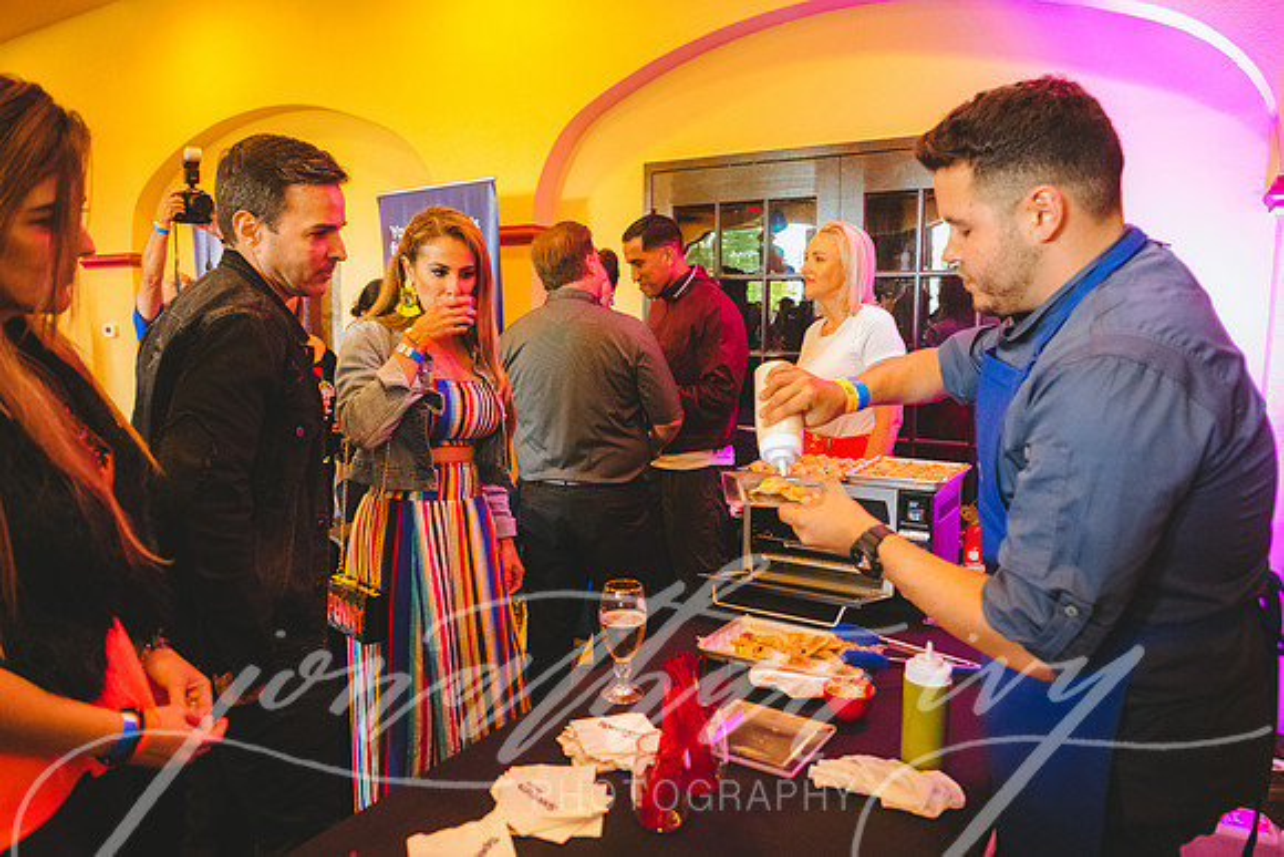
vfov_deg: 53.2
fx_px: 856
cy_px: 428
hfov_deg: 73.7
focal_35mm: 24
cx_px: 642
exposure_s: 1/160
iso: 16000
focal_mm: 24
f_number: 3.5
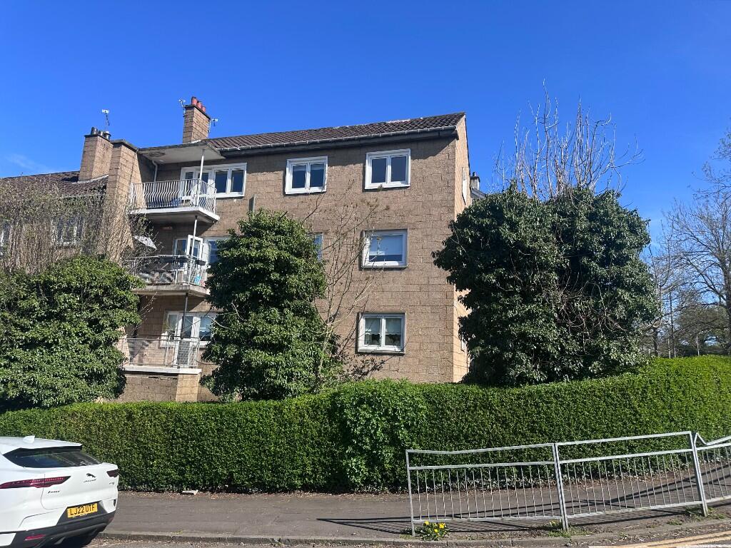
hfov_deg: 71.6
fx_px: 507
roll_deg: -3.3
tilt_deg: +11.5
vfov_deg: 56.8
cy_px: 274
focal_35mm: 24
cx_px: 366
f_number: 1.78
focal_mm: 6.86
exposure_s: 1/2525
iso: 80
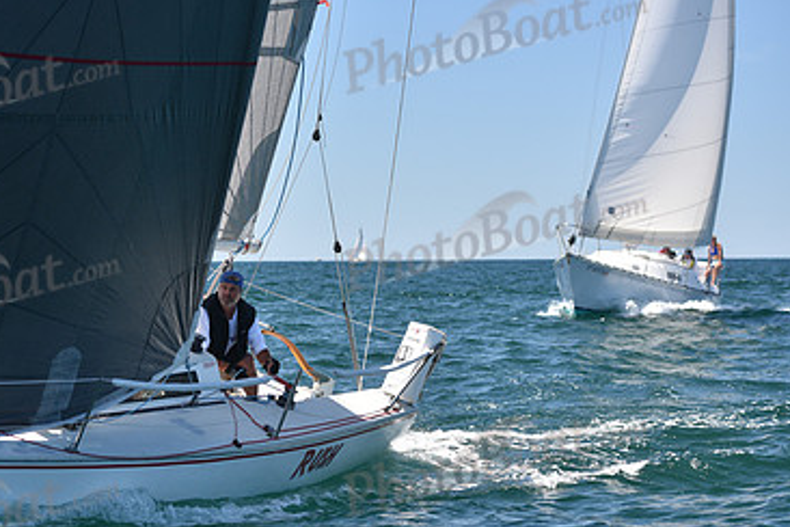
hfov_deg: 18.3
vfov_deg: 12.3
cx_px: 233
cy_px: 379
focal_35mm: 111
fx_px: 2436
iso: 250
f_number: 3.5
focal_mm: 70
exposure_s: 1/800
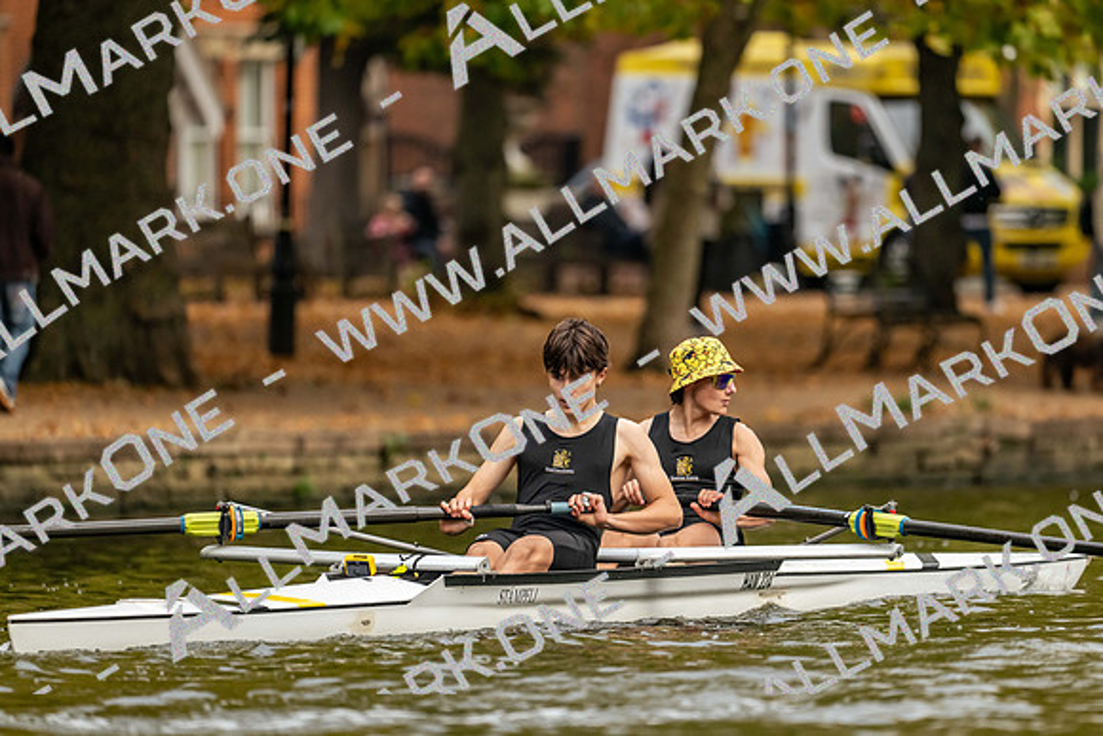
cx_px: 552
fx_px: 12258
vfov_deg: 3.4
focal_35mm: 400
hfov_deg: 5.2
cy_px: 368
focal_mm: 400
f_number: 4.5
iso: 2200
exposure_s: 1/2500
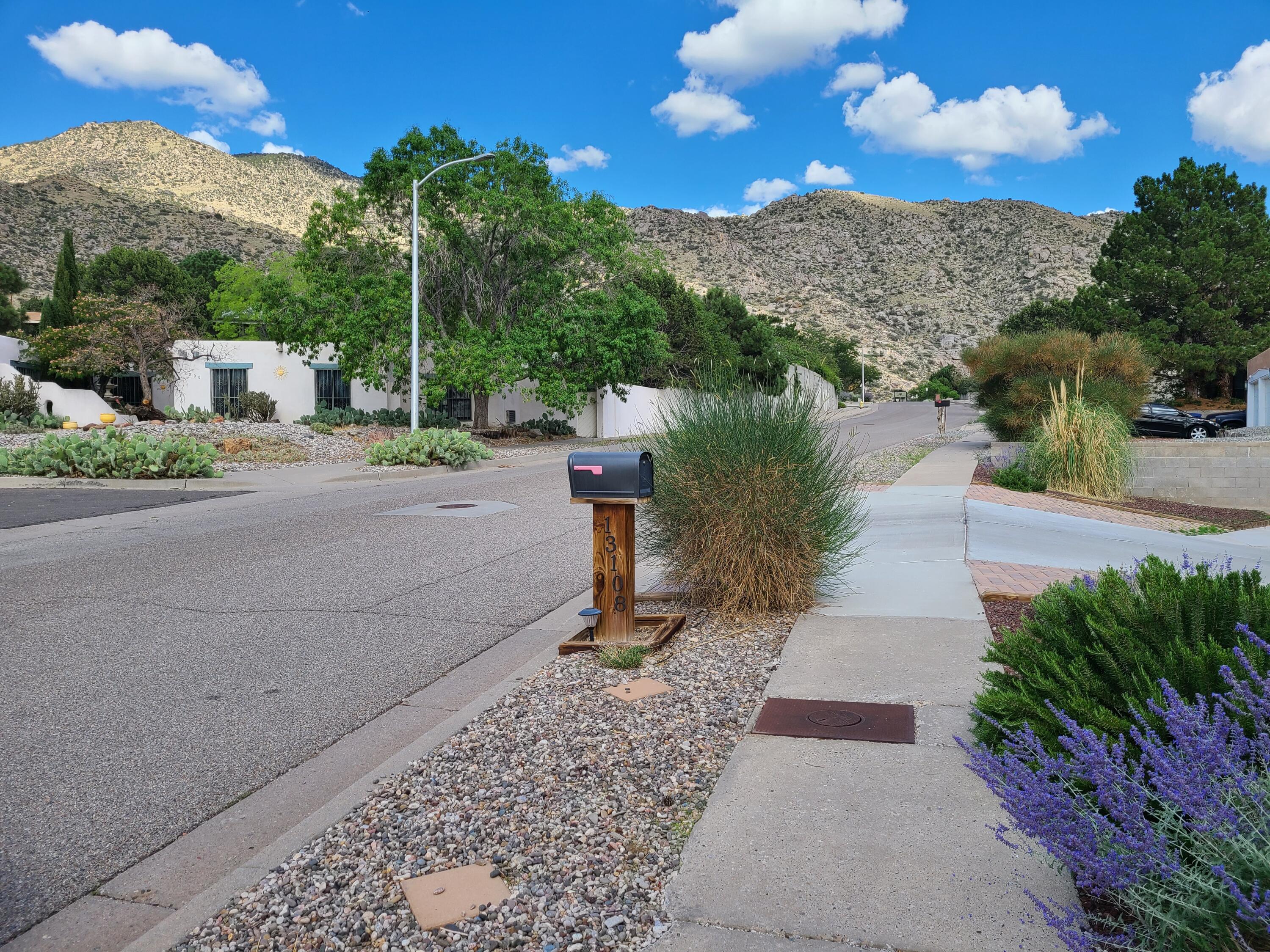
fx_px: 954
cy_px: 476
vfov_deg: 53.1
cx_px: 635
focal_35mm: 26
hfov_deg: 67.3
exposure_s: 1/994
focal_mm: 5.4
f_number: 1.8
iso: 40
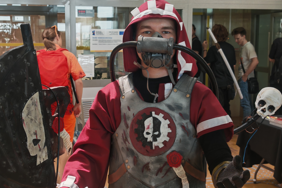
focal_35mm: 55
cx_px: 127
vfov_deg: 24.6
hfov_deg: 36.2
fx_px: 431
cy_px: 87
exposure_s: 1/100
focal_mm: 6.83
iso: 50
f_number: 2
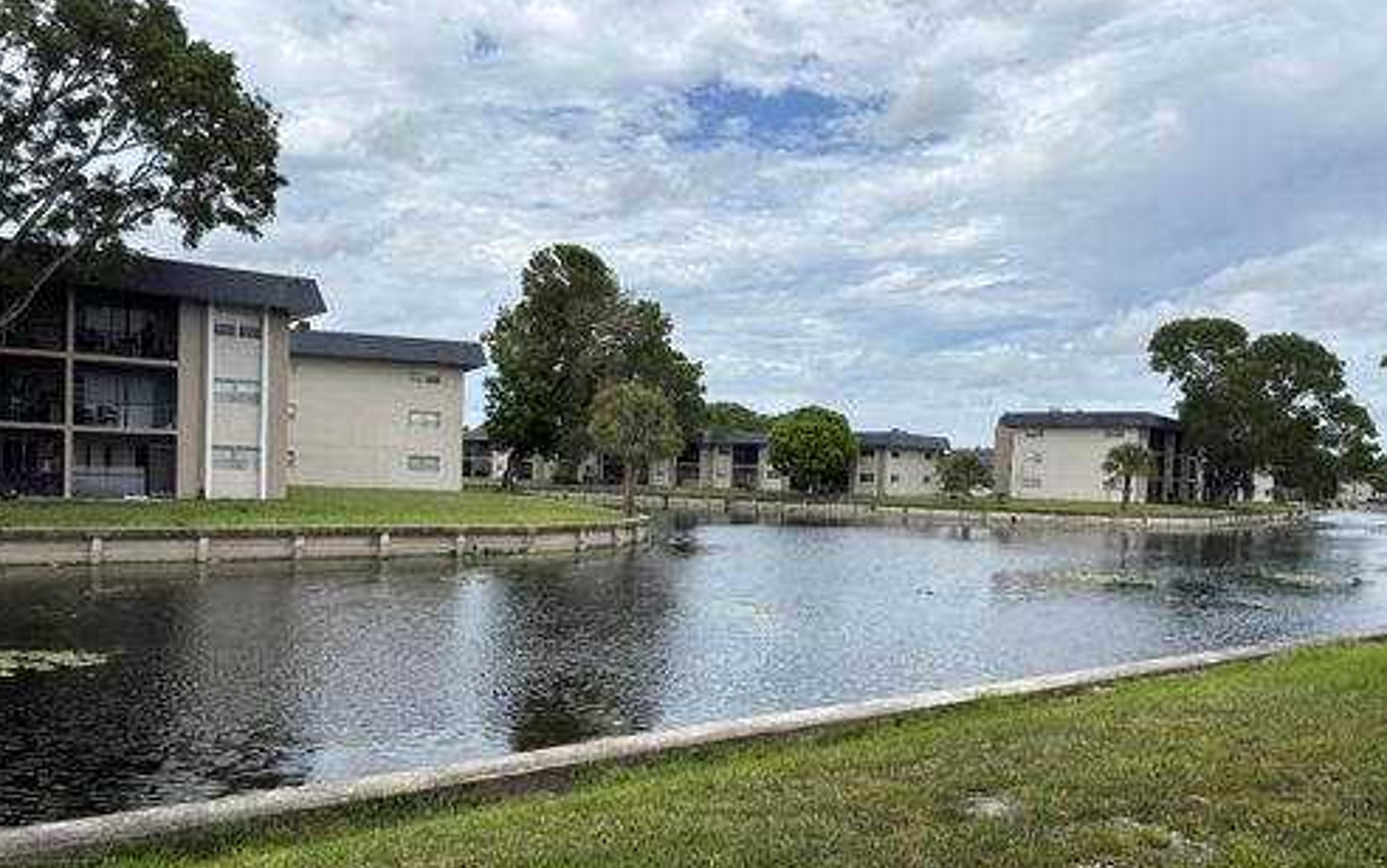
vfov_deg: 44.5
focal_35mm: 28
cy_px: 500
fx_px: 1059
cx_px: 691
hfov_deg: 66.4
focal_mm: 5.96
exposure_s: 1/4630
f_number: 1.6
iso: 50
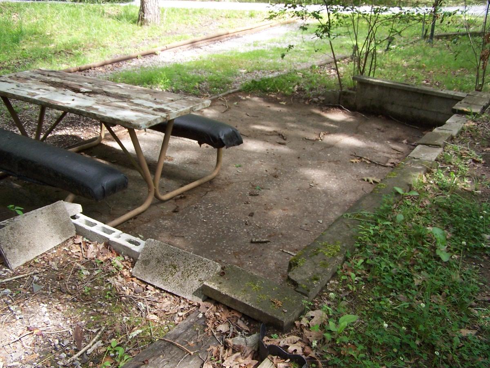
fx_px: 538
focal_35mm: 38
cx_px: 245
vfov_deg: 37.7
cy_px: 184
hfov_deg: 49.0
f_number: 2.8
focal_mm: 6.3
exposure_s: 1/90
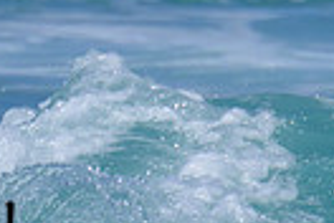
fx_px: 43992
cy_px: 63
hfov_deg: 0.4
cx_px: -111
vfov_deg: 0.3
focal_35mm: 4742
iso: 640
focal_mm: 800
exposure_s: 1/2000
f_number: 11
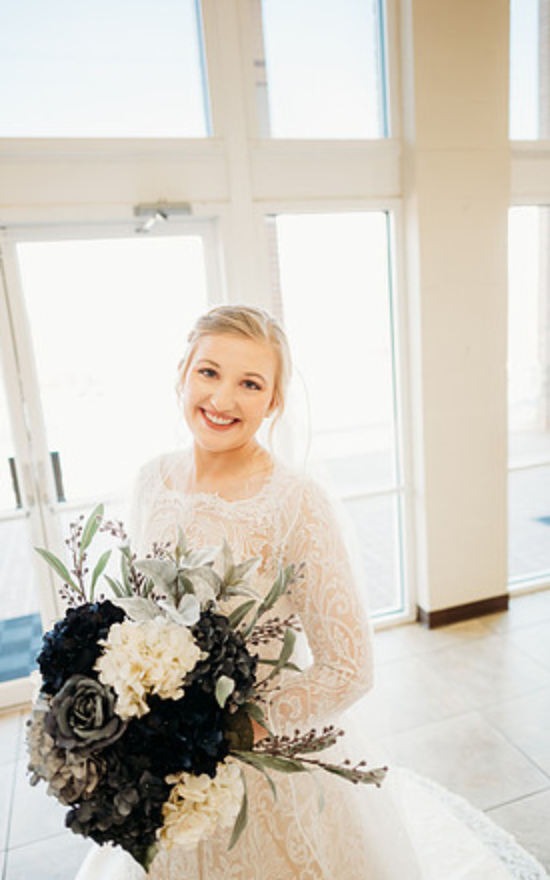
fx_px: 600
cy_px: 444
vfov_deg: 72.5
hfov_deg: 49.3
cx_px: 264
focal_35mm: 25
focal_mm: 24
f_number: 1.8
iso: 400
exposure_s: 1/160
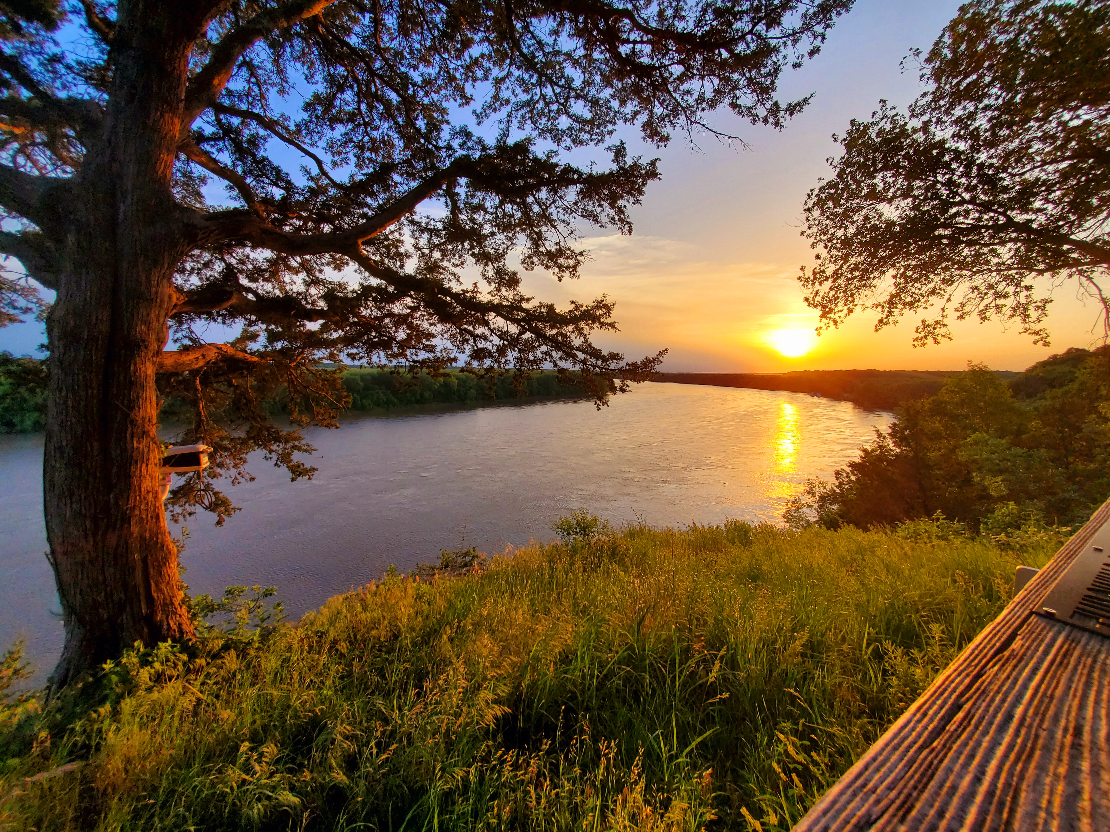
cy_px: 416
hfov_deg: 106.2
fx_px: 417
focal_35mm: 13
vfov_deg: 89.9
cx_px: 555
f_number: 2.2
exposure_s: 1/333
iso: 50
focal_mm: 1.8
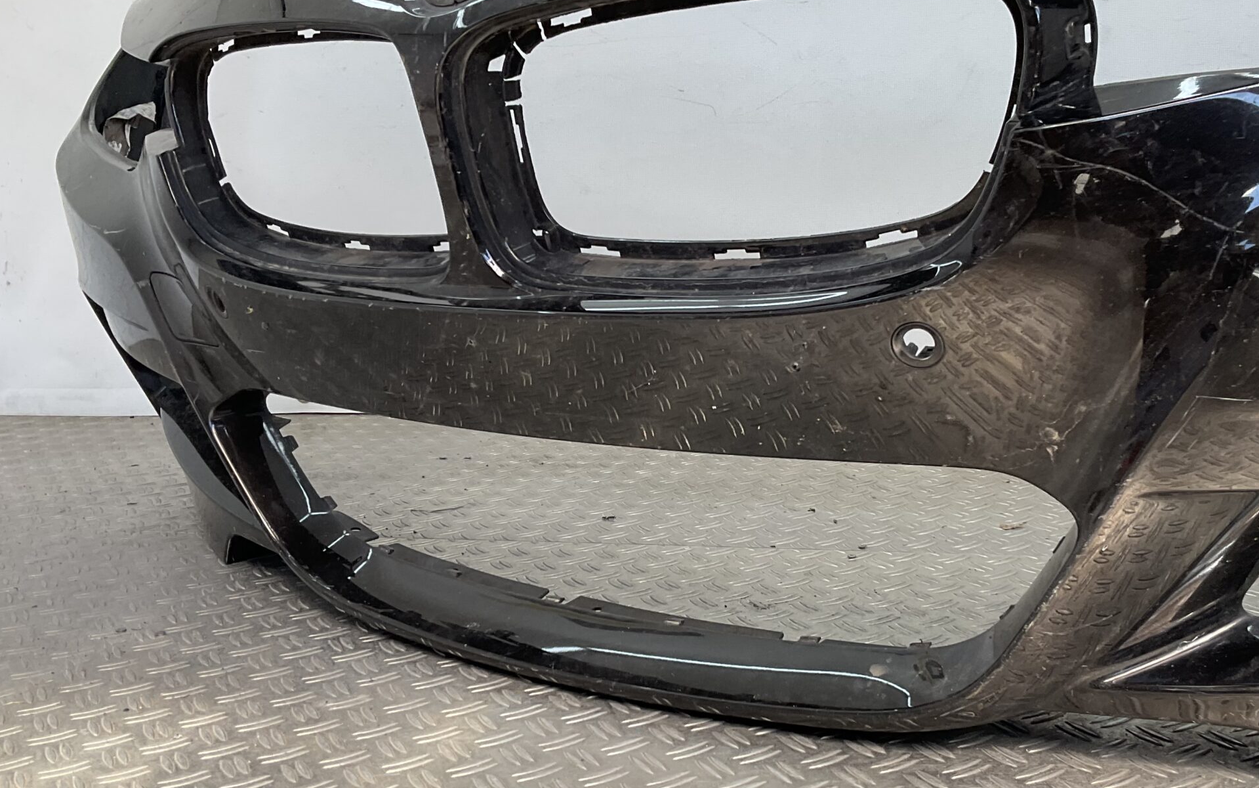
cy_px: 421
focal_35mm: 41
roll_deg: -1.7
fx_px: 1407
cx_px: 762
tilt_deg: -13.7
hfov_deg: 47.9
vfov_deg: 31.3
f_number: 1.8
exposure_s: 1/145
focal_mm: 3
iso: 16
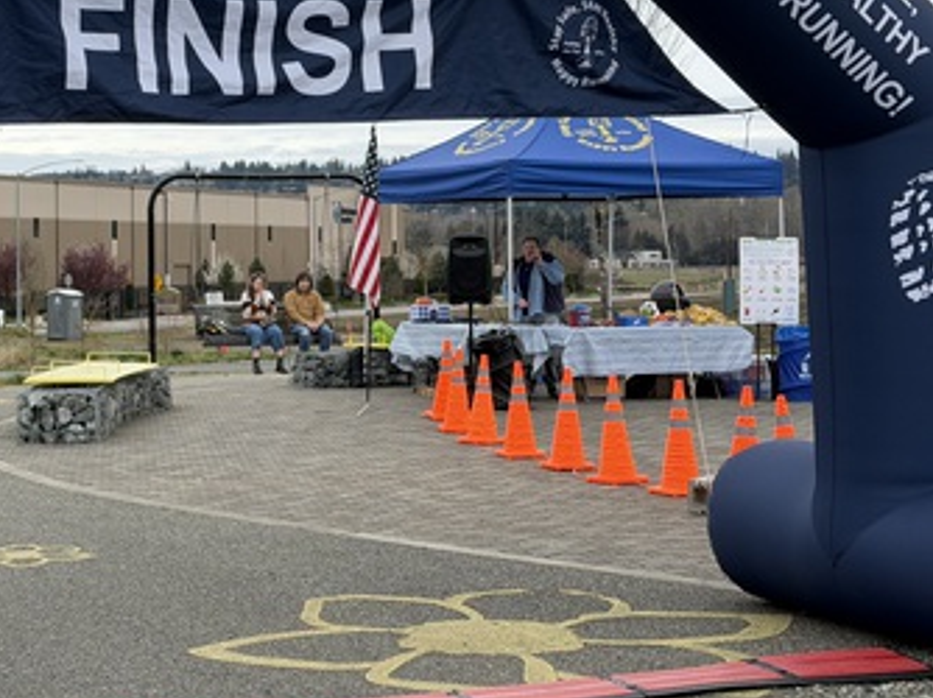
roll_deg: +0.5
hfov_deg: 24.3
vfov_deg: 18.6
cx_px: 170
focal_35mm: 79
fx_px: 2128
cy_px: 276
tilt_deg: -0.4
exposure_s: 1/1222
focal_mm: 6.76
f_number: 1.78
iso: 80
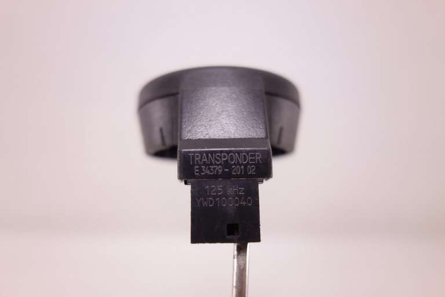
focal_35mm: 28
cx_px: 222
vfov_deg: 46.4
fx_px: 346
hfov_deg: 65.5
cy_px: 148
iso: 125
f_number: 2.5
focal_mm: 10.4
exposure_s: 1/100
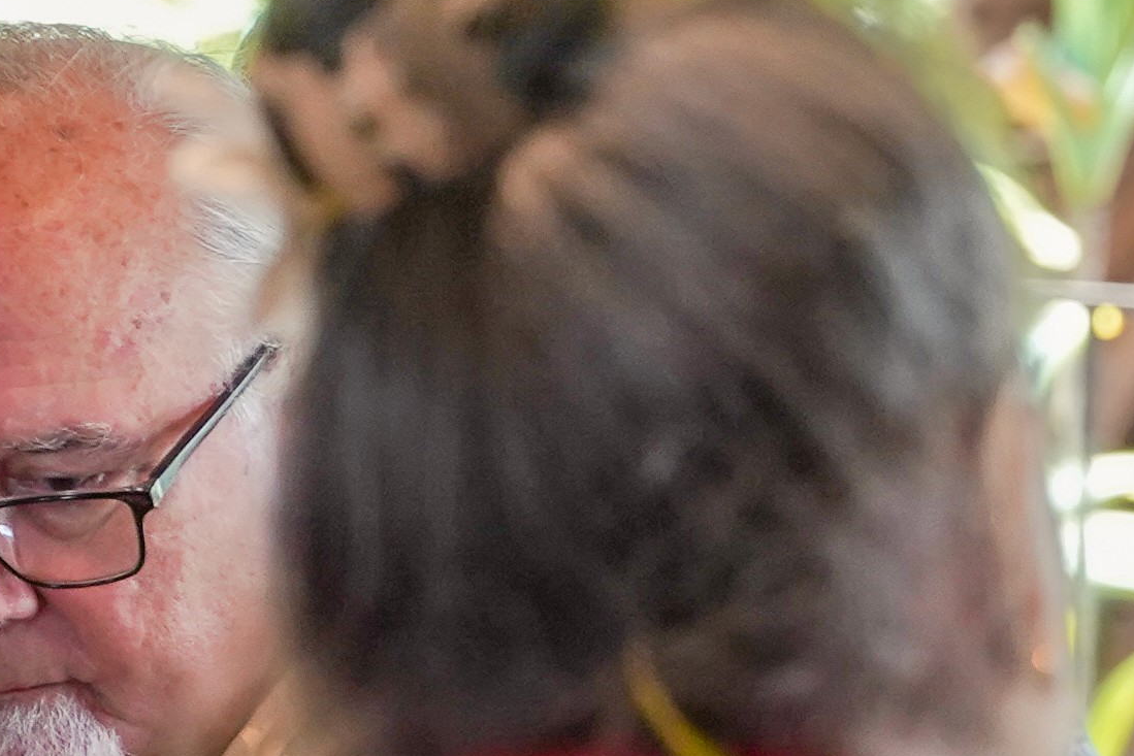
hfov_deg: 3.1
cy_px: -348
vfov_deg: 2.1
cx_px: 2427
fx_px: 20949
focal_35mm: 665
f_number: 5.6
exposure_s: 1/160
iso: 1250
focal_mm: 125
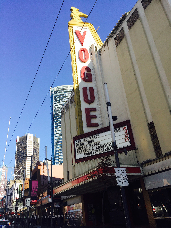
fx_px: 191
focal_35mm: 29
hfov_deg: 48.2
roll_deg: +6.1
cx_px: 86
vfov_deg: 61.7
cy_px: 114
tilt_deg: +27.1
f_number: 2.2
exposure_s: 1/1163
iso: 32
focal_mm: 4.15
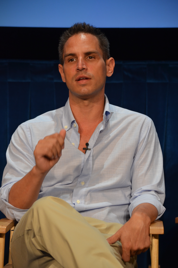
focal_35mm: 147
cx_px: 89
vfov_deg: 14.0
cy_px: 134
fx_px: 1095
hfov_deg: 9.3
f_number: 4.5
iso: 800
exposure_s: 1/60
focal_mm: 98
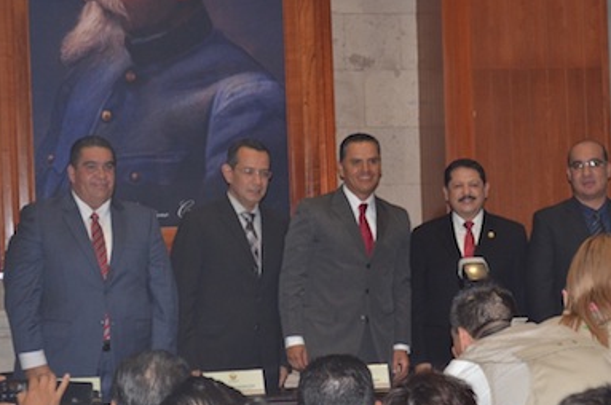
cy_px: 232
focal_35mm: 108
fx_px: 1824
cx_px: 372
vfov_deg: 12.7
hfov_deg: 19.0
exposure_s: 1/125
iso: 800
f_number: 5.6
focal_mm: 55
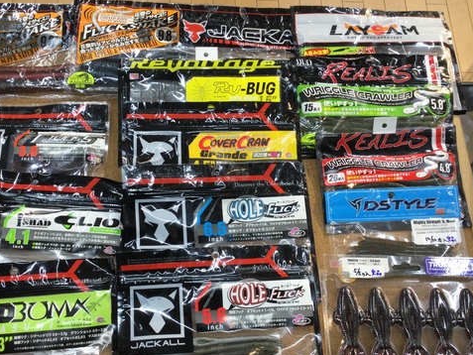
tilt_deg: -70.5
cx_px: 207
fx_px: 533
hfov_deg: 47.7
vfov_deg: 36.8
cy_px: 194
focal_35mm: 39
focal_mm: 3.3
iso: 32
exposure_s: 1/40
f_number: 2.4
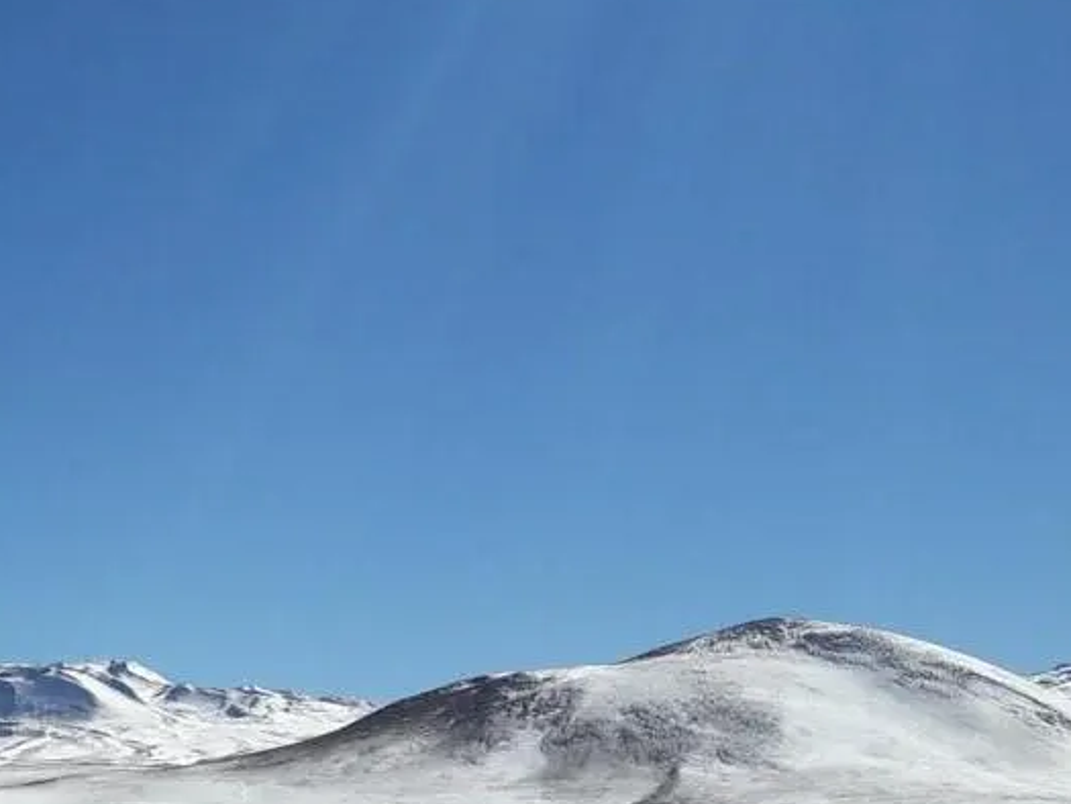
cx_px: 192
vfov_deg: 22.5
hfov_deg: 29.5
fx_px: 1981
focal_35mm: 64
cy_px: 675
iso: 40
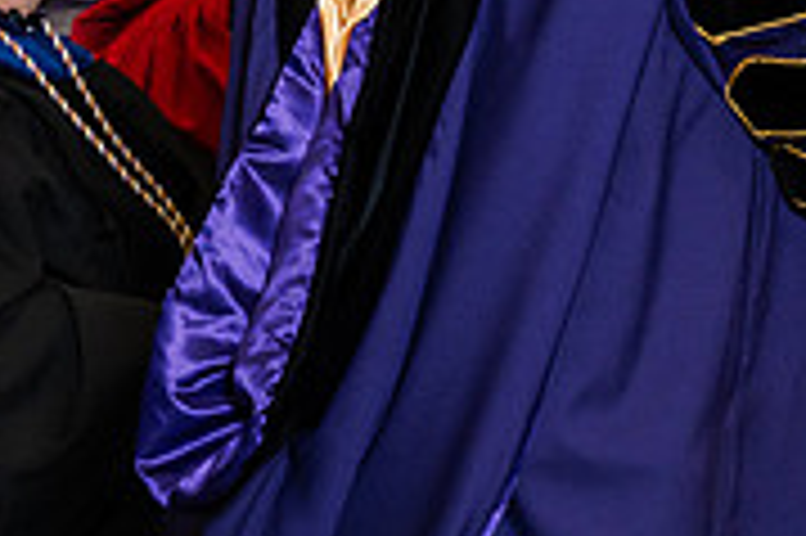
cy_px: -106
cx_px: 905
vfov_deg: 6.0
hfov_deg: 9.0
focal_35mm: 227
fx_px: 5078
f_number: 4.5
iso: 1250
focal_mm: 70
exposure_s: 1/200
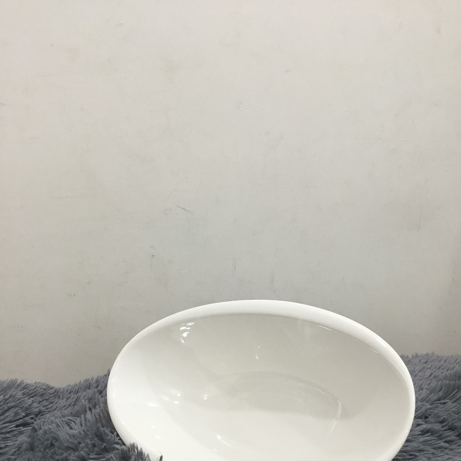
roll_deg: +2.5
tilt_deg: -10.7
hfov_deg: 44.9
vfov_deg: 44.3
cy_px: 305
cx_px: 229
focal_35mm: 37
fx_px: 557
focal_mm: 3.3
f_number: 2.4
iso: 50
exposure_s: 1/33
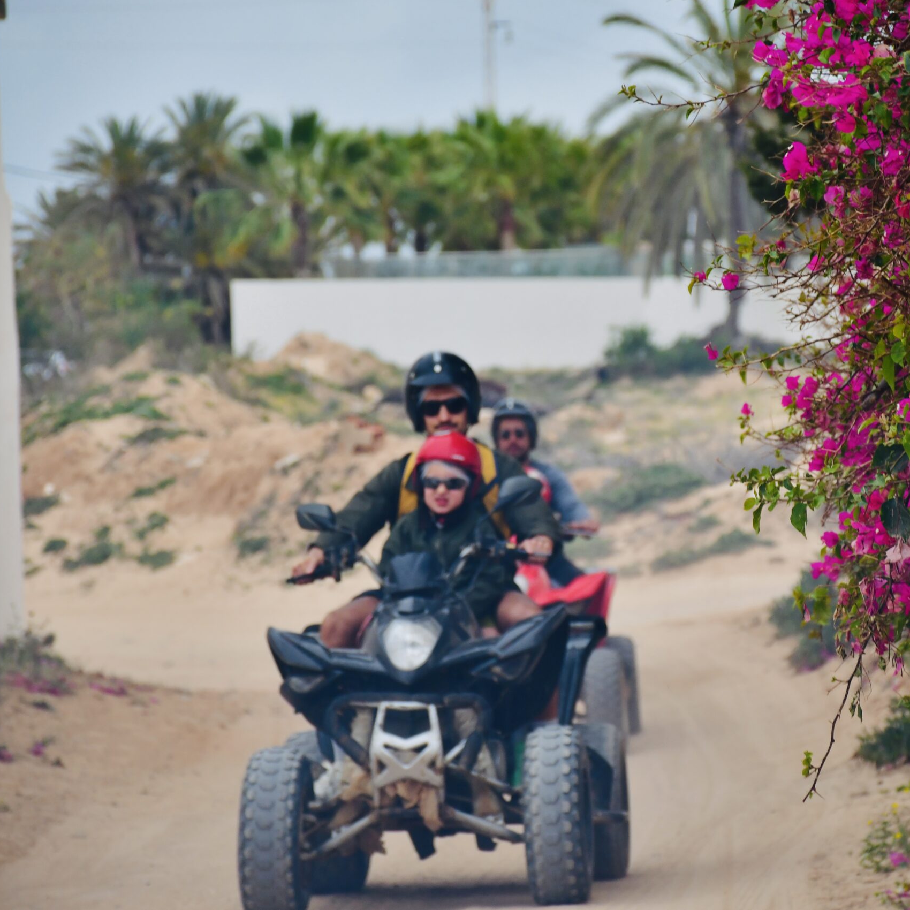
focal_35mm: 192
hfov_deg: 9.1
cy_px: 454
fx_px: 5710
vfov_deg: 9.1
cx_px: 654
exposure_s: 1/500
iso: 250
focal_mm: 100
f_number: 5.6
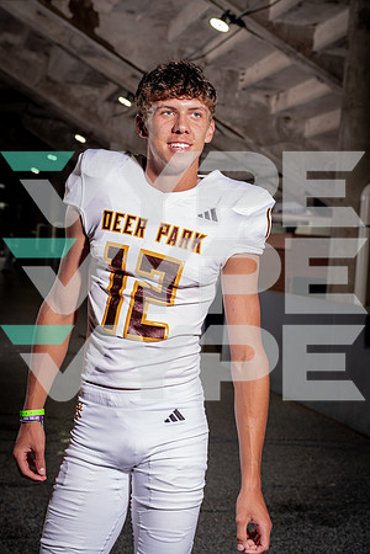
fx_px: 863
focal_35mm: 56
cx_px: 185
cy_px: 277
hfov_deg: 24.2
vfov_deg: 35.6
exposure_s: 1/250
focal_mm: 56
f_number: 5.6
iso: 320
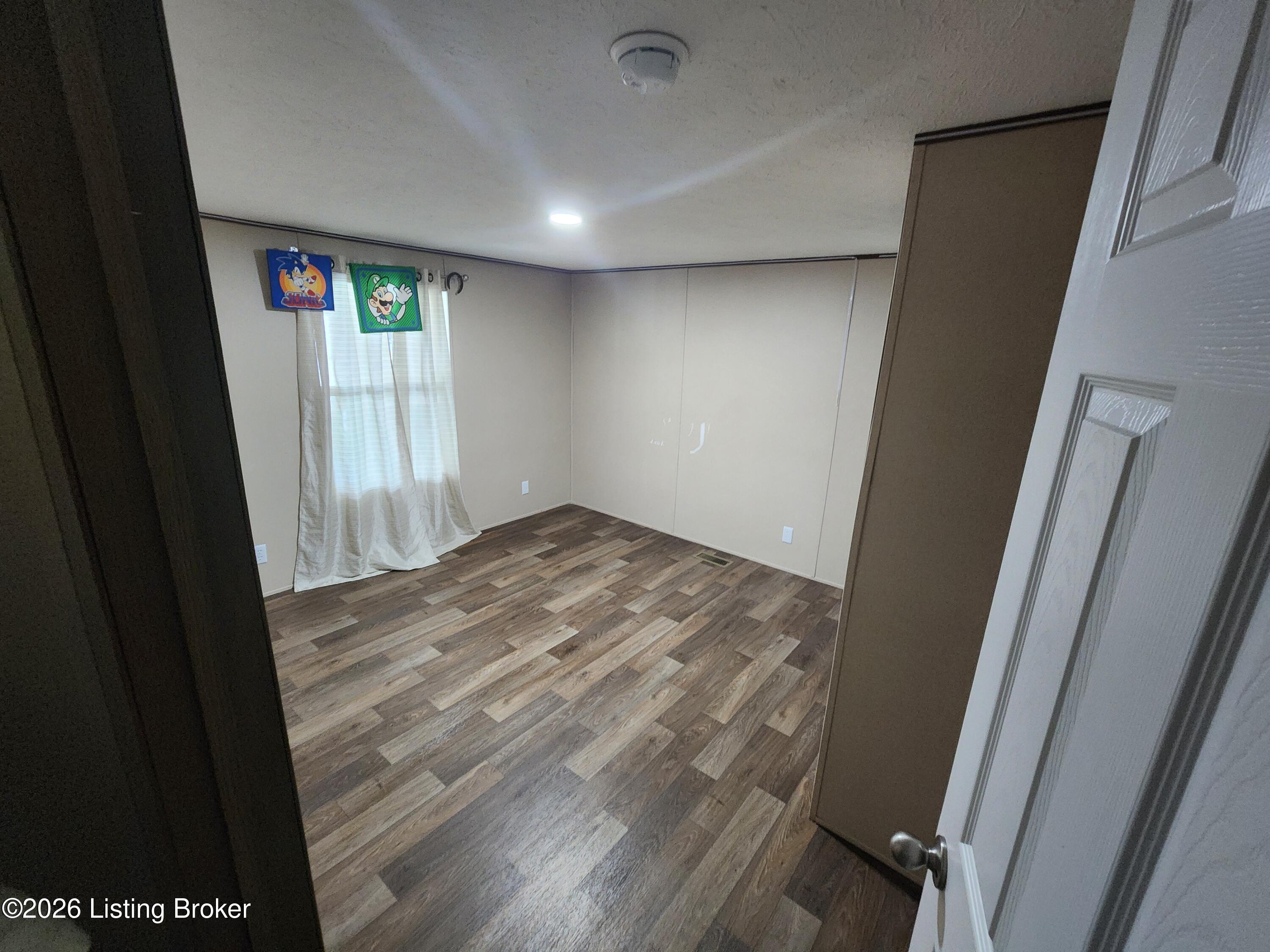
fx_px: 477
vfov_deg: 89.9
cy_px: 476
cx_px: 635
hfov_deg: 106.2
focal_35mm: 13
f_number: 2.2
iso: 500
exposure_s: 1/30
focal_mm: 2.2
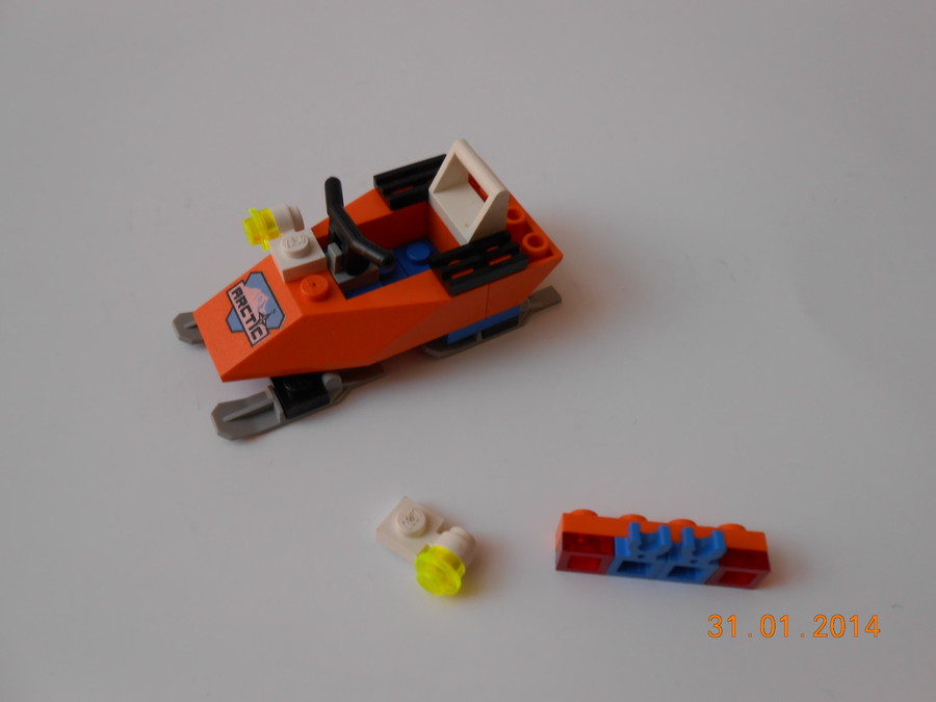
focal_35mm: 26
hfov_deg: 67.3
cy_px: 351
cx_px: 468
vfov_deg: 53.1
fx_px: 703
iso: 100
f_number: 3.5
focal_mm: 4.6
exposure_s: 1/30
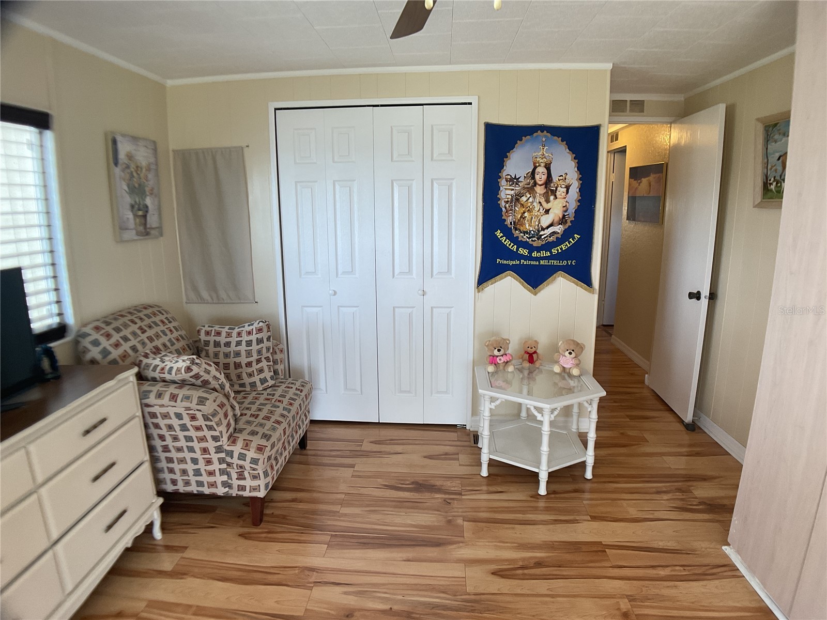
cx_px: 414
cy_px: 310
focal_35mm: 29
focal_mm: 3
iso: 64
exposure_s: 1/120
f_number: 1.8
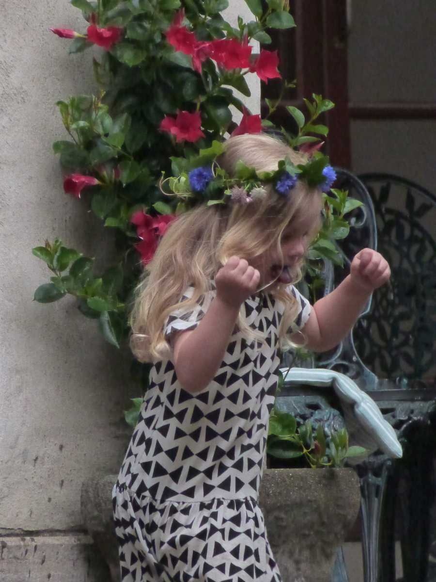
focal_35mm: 729
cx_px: 218
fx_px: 12243
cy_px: 291
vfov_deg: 2.7
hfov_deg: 2.0
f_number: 5.2
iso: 1250
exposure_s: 1/400
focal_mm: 108
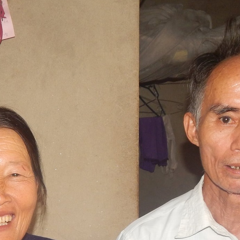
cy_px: 237
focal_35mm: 69
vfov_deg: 24.0
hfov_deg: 24.8
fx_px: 541
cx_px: 67
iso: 200
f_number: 3.2
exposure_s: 1/30
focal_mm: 5.1
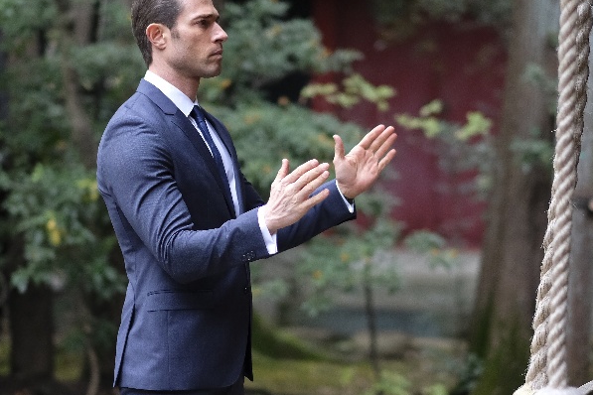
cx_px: 286
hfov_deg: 14.3
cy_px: 232
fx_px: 2372
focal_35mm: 144
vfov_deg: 9.5
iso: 1600
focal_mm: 56
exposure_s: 1/1500
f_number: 1.2
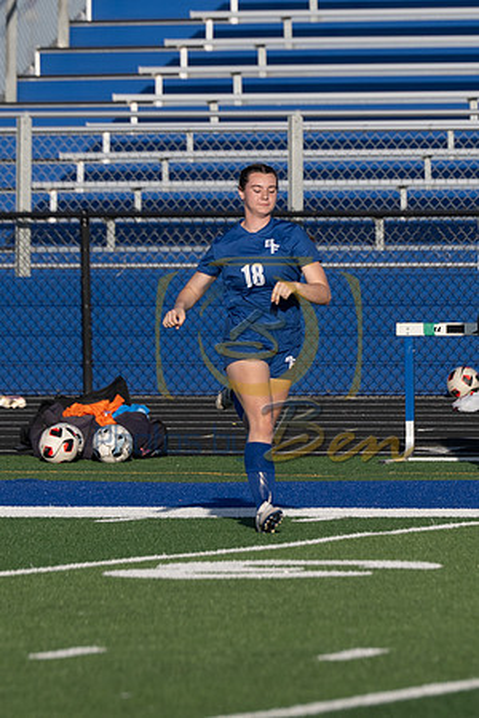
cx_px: 264
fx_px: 11618
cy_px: 315
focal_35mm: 582
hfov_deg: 2.4
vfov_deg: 3.5
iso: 160
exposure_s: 1/1600
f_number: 4.5
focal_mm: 200
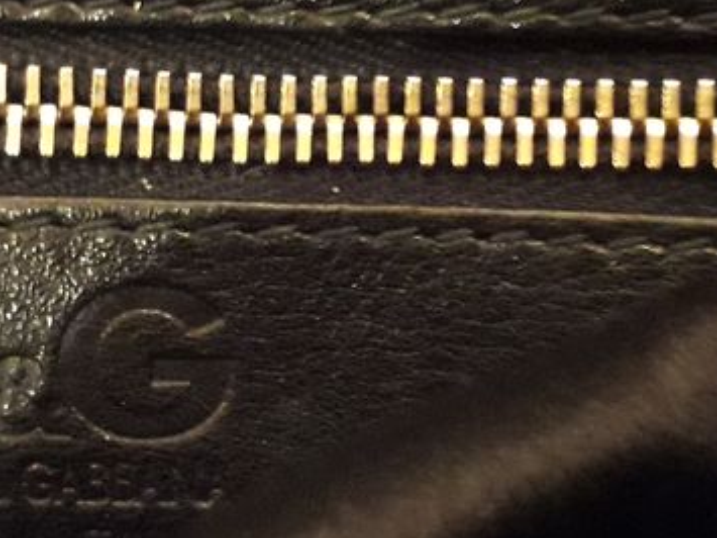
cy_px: 172
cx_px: 327
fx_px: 1574
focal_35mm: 76
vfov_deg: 19.3
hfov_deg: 25.7
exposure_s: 1/10
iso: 800
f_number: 1.9
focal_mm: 3.6
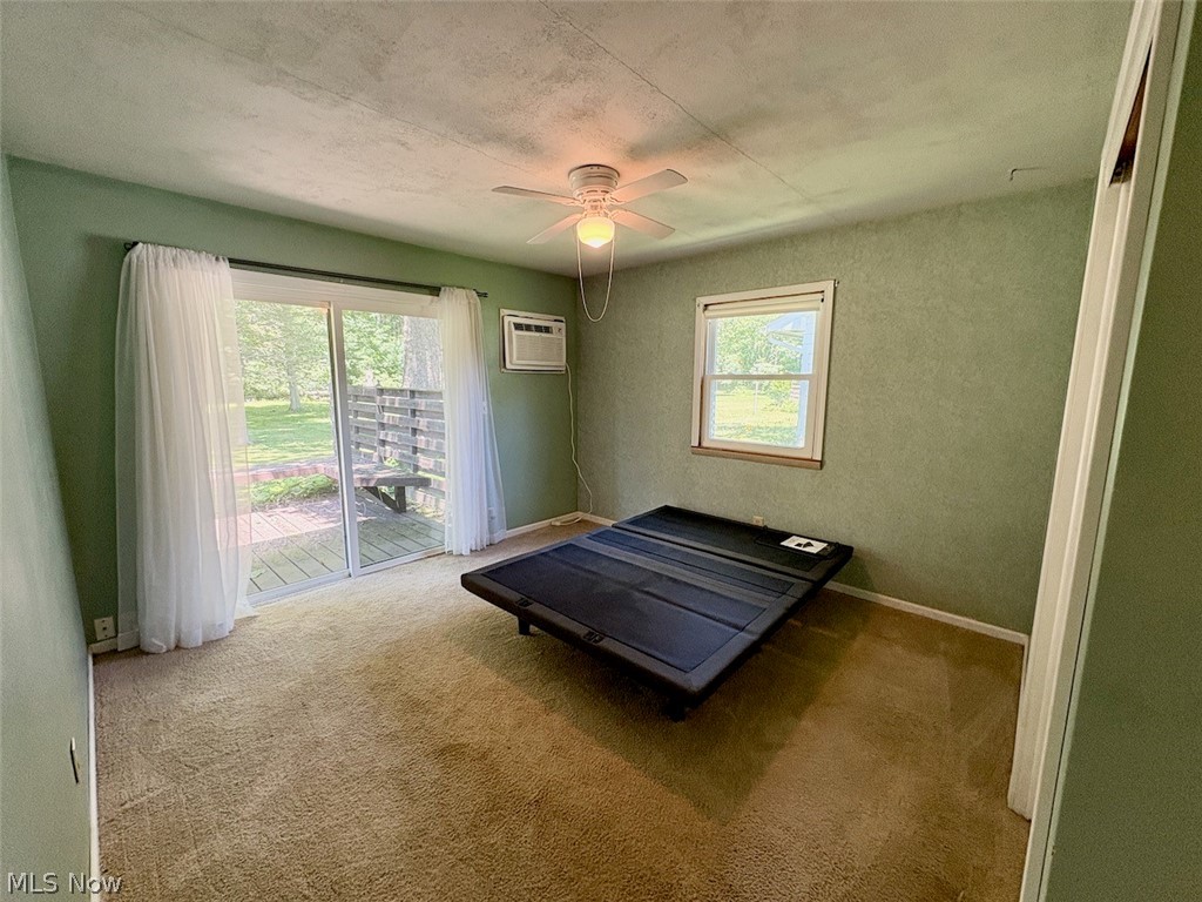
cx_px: 601
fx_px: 486
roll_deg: -0.7
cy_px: 451
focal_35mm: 14
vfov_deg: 85.7
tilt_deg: -7.7
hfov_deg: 102.1
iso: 200
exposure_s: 1/60
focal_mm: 2.22
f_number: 2.2
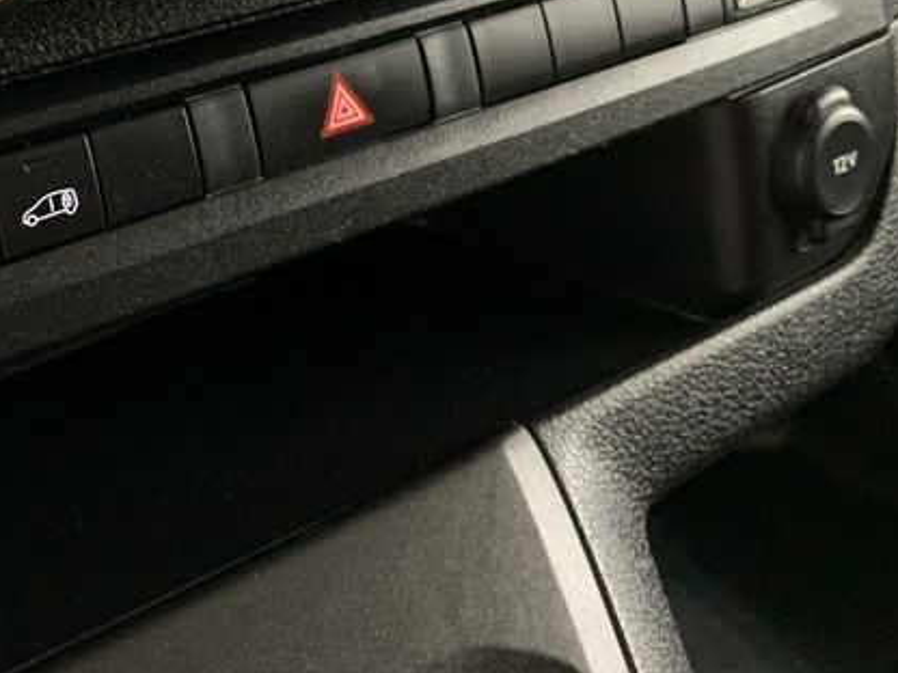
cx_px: 203
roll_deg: -1.7
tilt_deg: -27.4
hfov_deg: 37.1
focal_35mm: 50
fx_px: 1297
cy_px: 47
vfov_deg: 27.9
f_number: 1.8
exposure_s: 1/25
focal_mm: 4.25
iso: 500
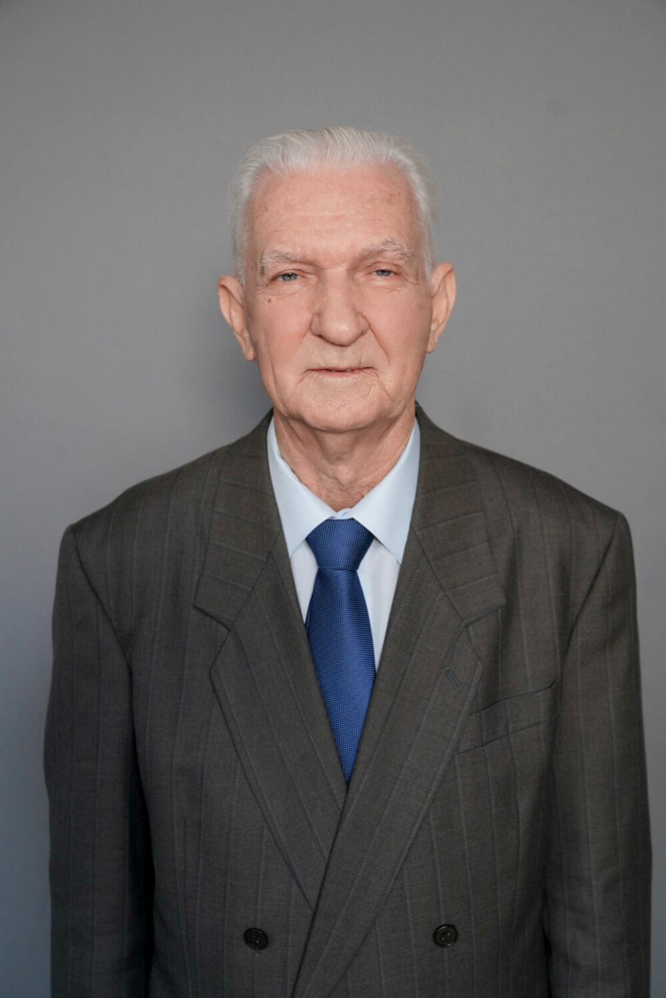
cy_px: 499
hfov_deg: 30.5
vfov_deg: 44.5
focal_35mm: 44
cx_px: 333
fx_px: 1220
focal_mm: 44
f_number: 4
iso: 4000
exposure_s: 1/160
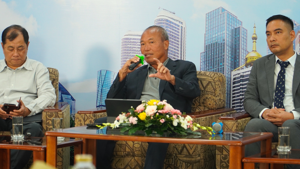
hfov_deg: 13.2
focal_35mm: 163
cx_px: 142
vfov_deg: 7.5
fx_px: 1293
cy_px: 72
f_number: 4
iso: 800
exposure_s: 1/160
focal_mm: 93
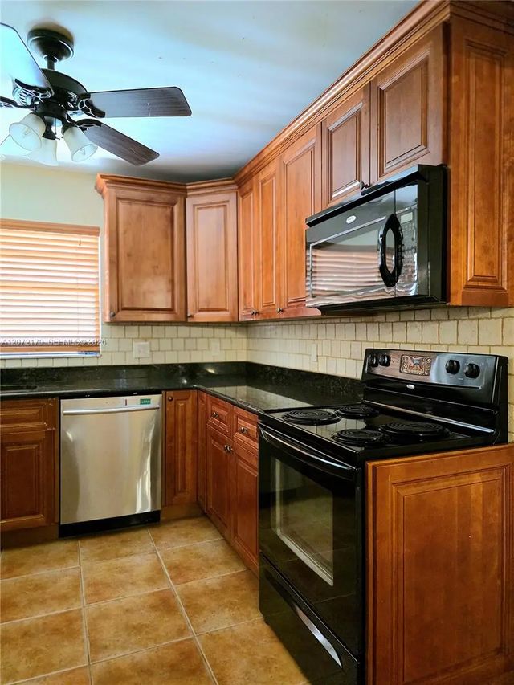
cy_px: 342
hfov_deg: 58.9
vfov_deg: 73.9
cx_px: 257
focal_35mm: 23
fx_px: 455
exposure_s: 1/120
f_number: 1.7
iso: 1250
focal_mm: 6.3
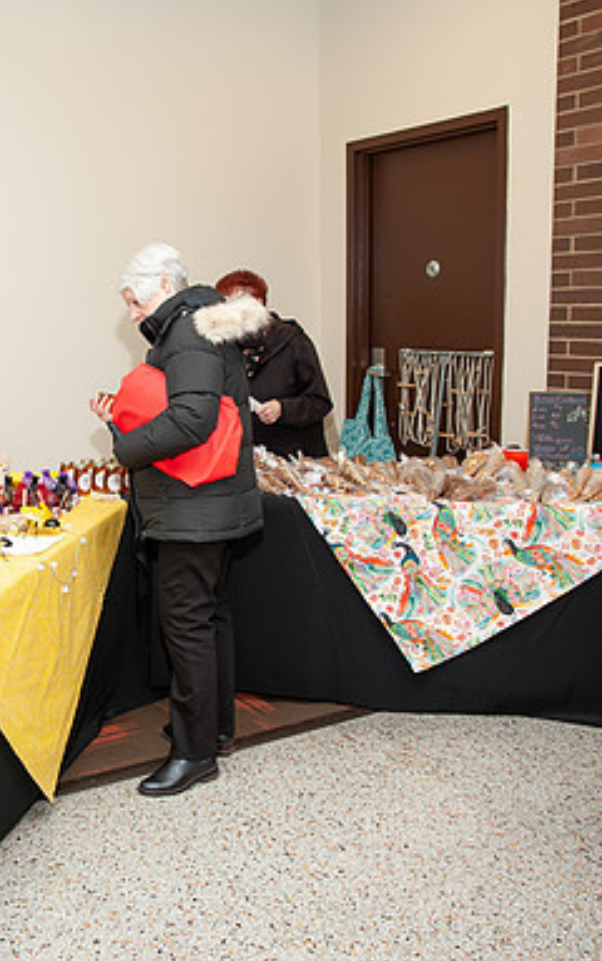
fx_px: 969
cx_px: 88
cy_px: 479
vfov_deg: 52.7
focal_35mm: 37
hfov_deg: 33.1
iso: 400
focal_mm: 24
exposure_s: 1/125
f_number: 3.2
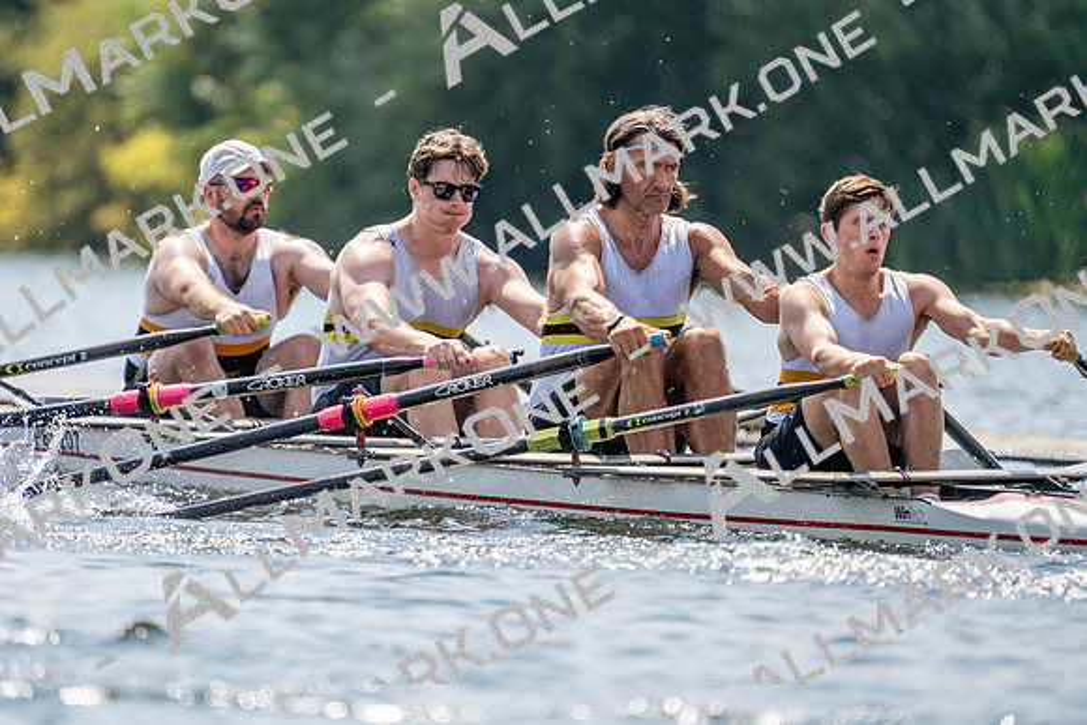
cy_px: 362
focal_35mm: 600
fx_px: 18120
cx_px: 544
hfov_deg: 3.4
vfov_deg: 2.3
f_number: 6.3
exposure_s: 1/1600
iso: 320
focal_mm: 600
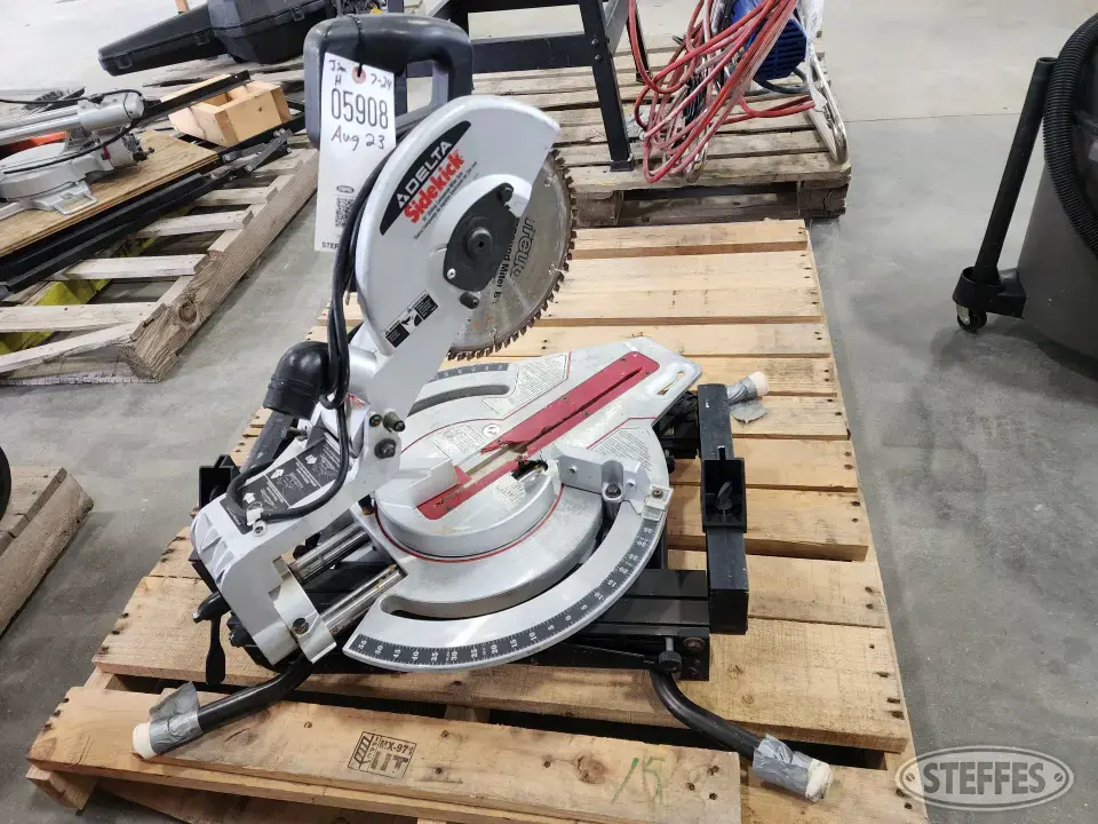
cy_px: 412
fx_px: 730
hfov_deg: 73.9
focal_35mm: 23
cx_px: 549
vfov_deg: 58.9
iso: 250
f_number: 1.8
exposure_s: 1/120
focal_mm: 6.4
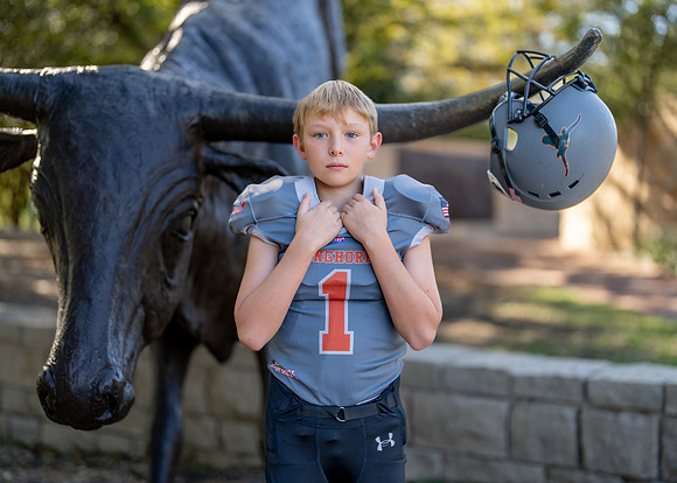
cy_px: 241
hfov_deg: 36.8
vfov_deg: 26.8
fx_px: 1016
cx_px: 358
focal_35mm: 53
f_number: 1.2
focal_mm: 50
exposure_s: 1/1250
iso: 100
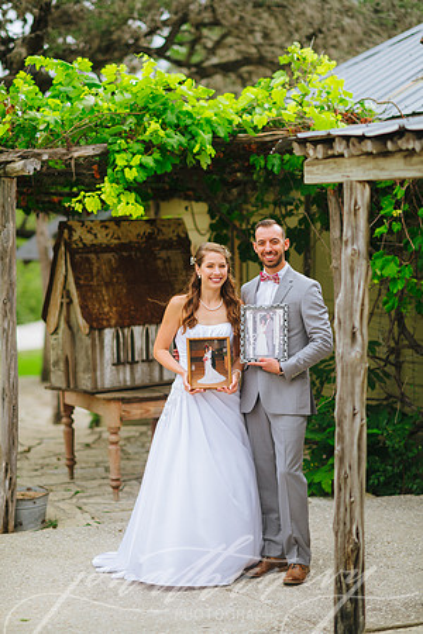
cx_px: 212
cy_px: 317
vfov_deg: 23.9
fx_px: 1498
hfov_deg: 16.1
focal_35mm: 85
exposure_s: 1/1600
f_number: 2
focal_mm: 85
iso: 200
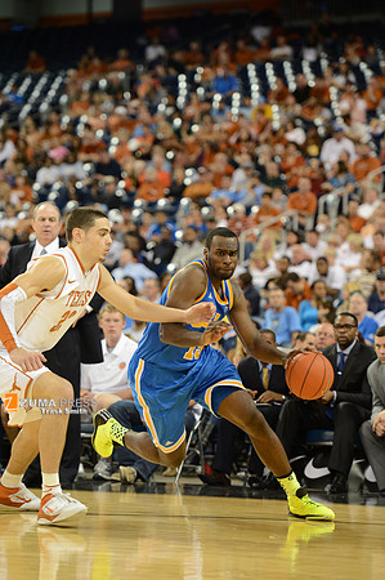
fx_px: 2251
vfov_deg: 14.7
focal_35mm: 140
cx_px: 192
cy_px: 290
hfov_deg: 9.8
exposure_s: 1/1000
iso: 3200
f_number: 2.8
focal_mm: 140
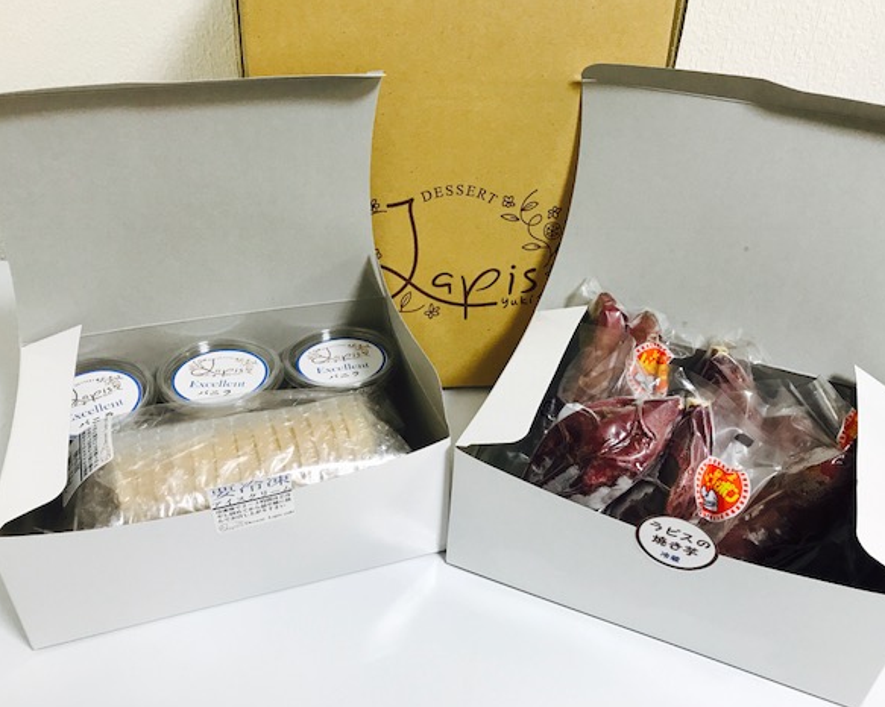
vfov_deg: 48.5
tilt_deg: -34.5
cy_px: 349
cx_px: 457
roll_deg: -2.3
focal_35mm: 30
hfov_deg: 58.8
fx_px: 786
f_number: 1.8
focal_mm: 3.99
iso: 25
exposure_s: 1/30
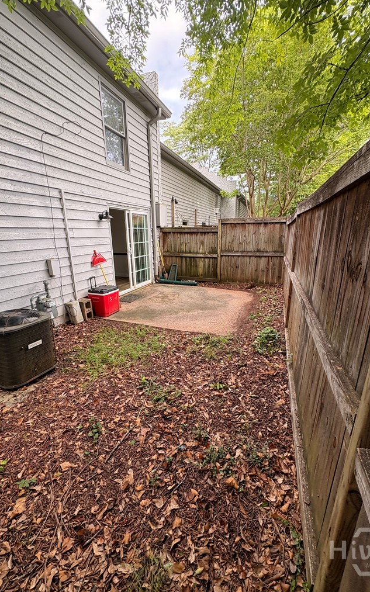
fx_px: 242
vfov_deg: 101.5
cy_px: 297
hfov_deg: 74.8
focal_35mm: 15
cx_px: 185
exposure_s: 1/171
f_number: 2.2
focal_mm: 2.22
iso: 50
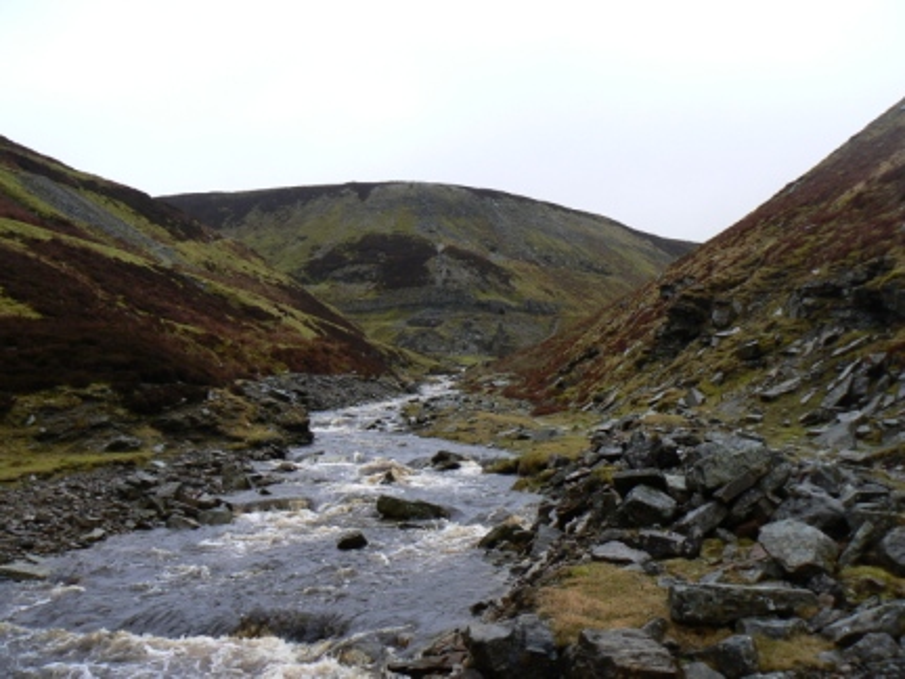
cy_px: 340
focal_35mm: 36
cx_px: 452
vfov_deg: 39.7
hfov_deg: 51.4
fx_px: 941
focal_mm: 6
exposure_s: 1/80
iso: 80
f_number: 4
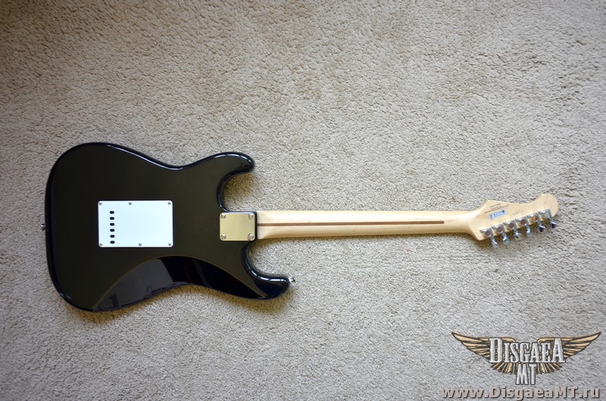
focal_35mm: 28
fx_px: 470
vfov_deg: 46.2
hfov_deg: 65.6
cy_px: 200
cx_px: 303
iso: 200
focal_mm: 18.5
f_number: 3.5
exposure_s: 1/40
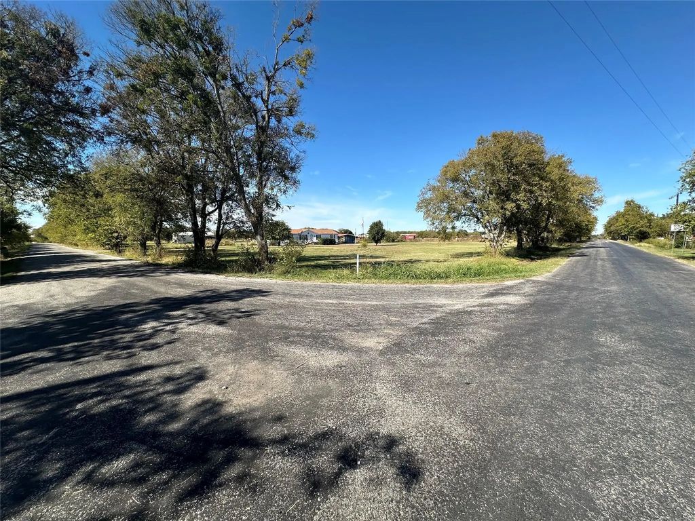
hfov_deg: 102.1
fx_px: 281
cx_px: 348
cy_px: 260
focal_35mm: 14
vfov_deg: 85.7
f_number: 2.2
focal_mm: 2.22
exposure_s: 1/1742
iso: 50
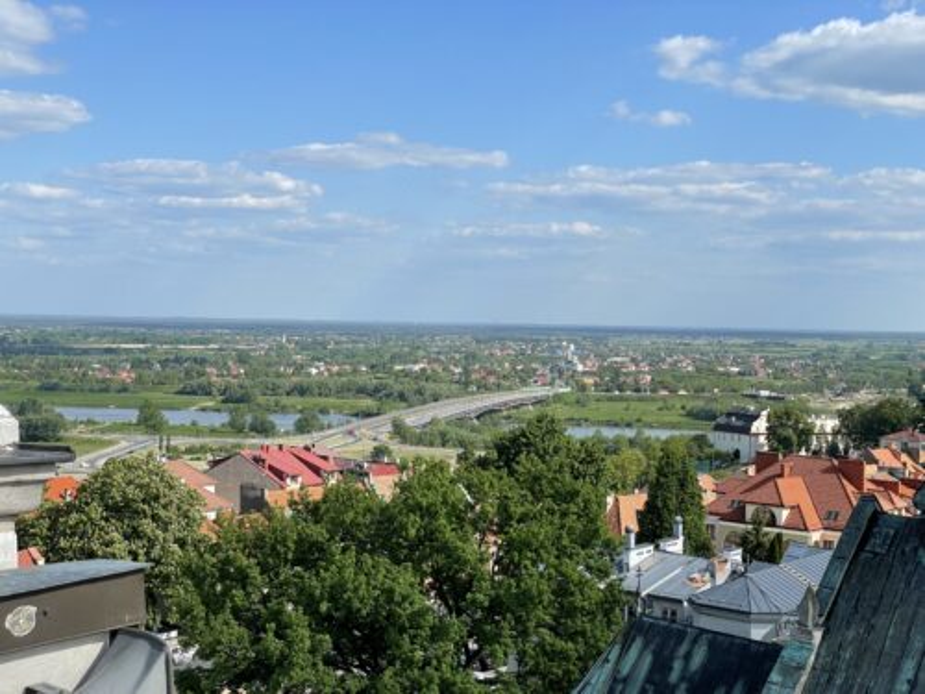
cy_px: 347
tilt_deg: -0.5
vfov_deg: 28.0
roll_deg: -1.1
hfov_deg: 36.8
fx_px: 1390
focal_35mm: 52
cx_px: 462
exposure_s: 1/1845
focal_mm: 6
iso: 25
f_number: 2
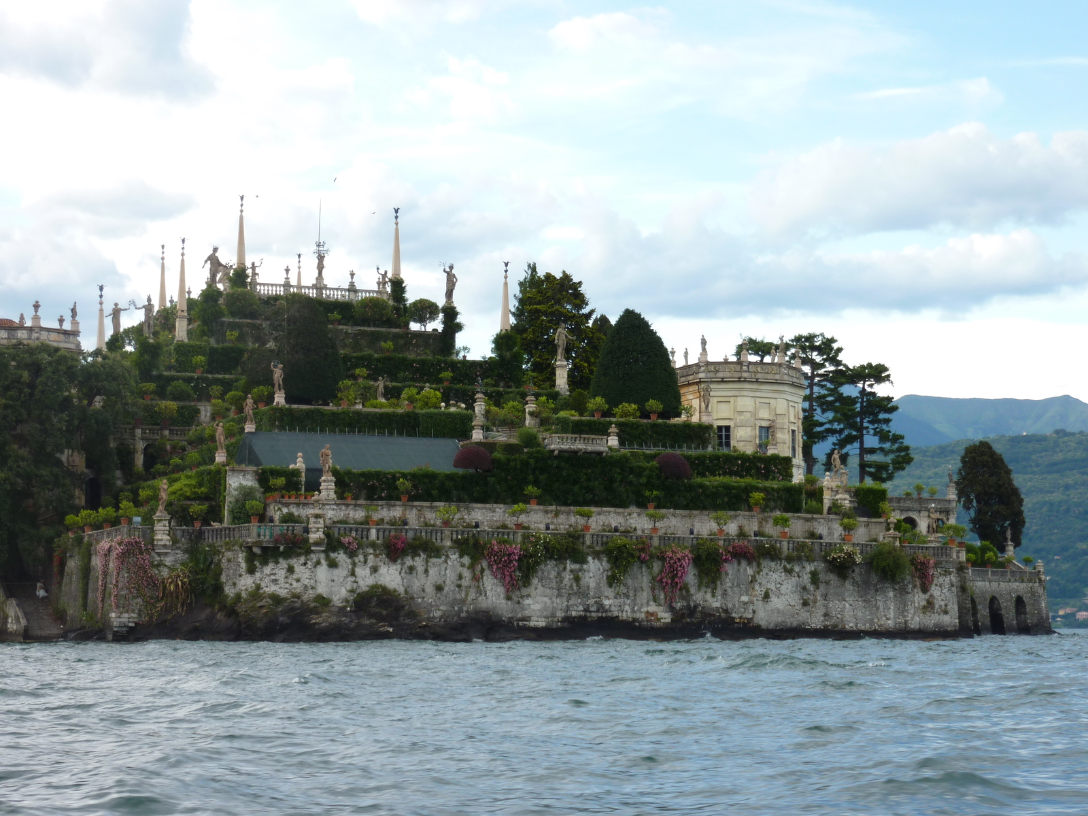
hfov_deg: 29.0
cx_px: 544
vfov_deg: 21.9
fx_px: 2106
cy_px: 408
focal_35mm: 67
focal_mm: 11
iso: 80
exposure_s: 1/200
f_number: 4.1
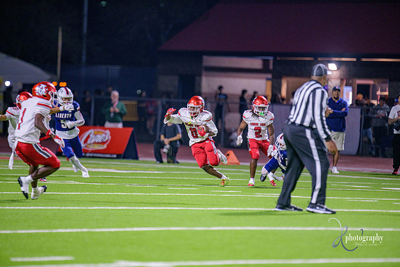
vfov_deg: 4.5
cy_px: 134
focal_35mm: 304
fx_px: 3379
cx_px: 201
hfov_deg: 6.8
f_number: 2.8
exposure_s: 1/250
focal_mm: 300
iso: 2000
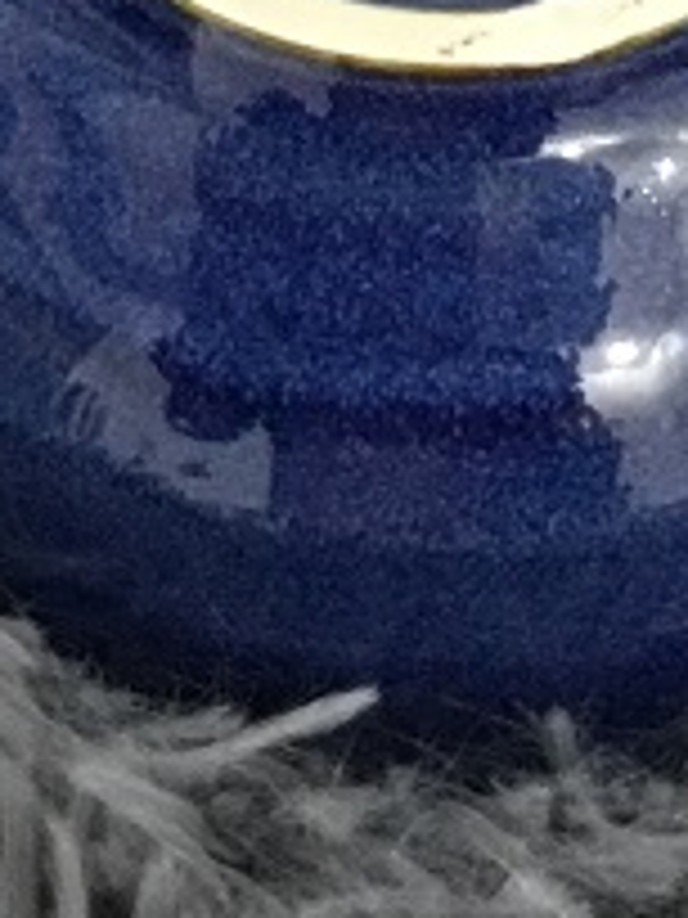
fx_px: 4823
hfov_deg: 8.1
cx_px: 531
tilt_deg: -54.3
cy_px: -819
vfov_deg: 10.2
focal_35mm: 182
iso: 160
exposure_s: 1/33
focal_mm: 3.3
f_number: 2.4
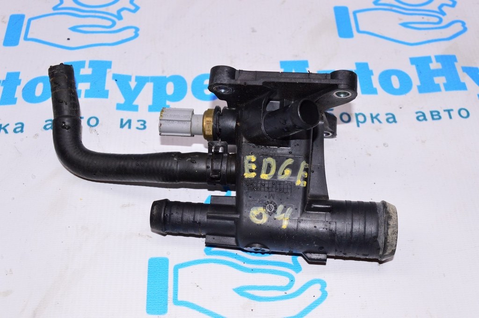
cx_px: 240
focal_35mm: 46
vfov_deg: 28.9
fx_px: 618
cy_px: 159
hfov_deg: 42.4
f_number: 8
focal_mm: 31
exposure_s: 1/200
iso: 1600
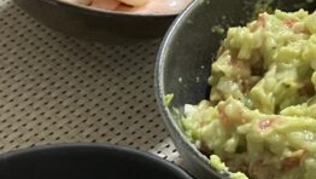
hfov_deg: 17.0
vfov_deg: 10.2
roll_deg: -3.0
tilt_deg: -40.5
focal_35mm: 119
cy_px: 17
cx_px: 405
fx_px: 998
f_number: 1.8
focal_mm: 3.99
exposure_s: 1/40
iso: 250
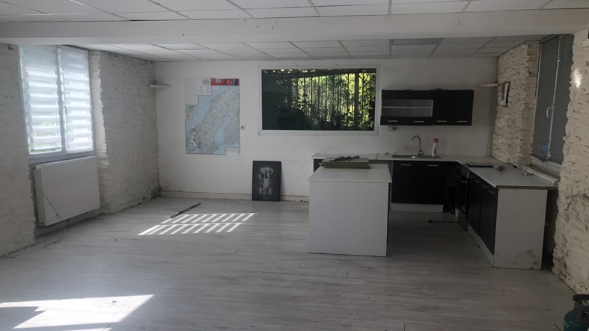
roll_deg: +0.3
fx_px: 484
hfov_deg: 62.6
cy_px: 196
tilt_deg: -9.7
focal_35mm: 31
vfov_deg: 37.7
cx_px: 291
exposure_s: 1/147
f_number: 1.8
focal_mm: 3.99
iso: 20
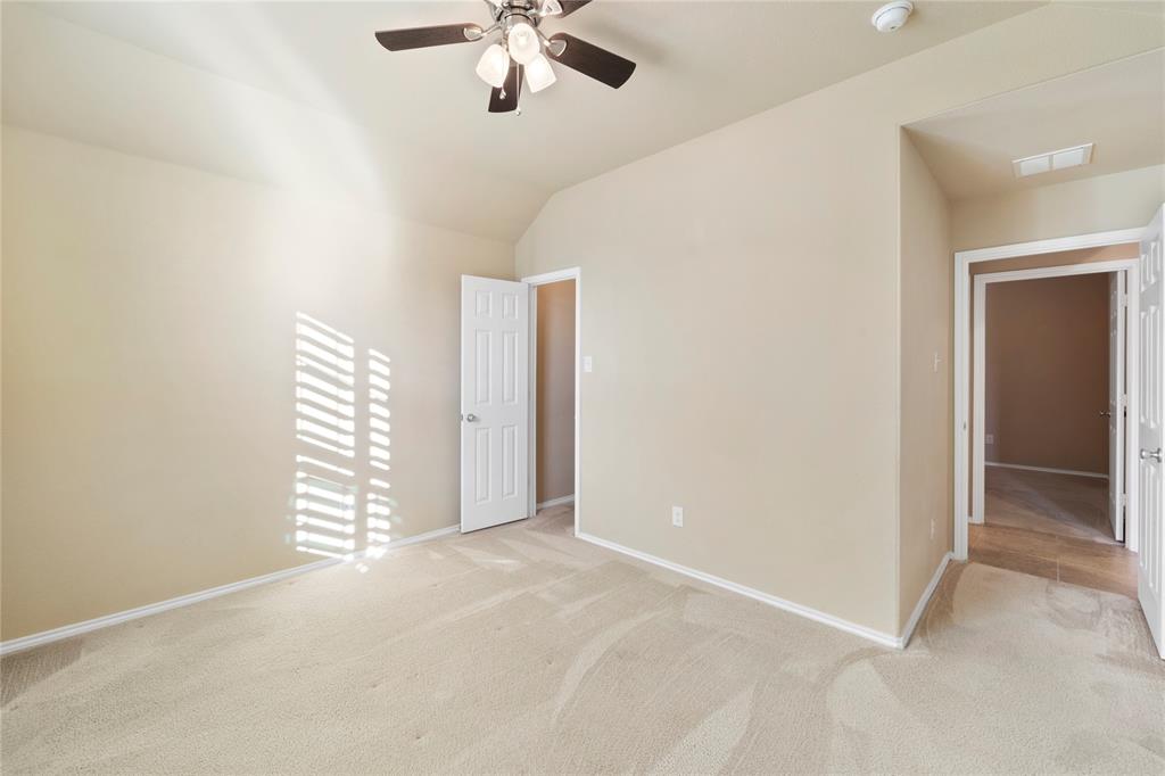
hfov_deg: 104.3
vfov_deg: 81.2
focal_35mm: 14
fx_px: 453
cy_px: 388
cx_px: 582
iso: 160
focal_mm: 14
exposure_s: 1/6
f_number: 11
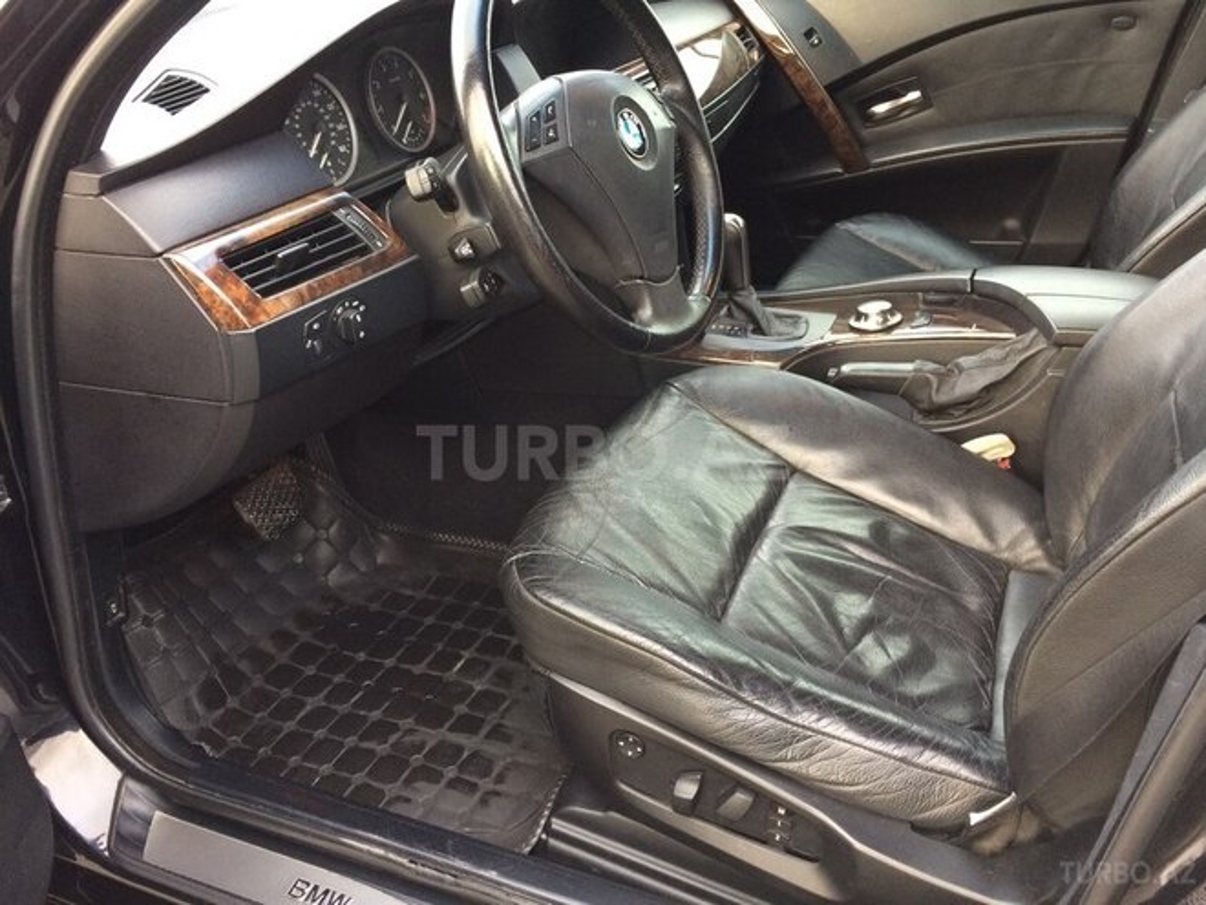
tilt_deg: -28.7
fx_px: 1010
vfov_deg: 48.2
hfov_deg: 61.7
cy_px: 452
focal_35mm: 29
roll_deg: +1.8
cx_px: 603
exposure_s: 1/33
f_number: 2.2
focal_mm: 4.15
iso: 80
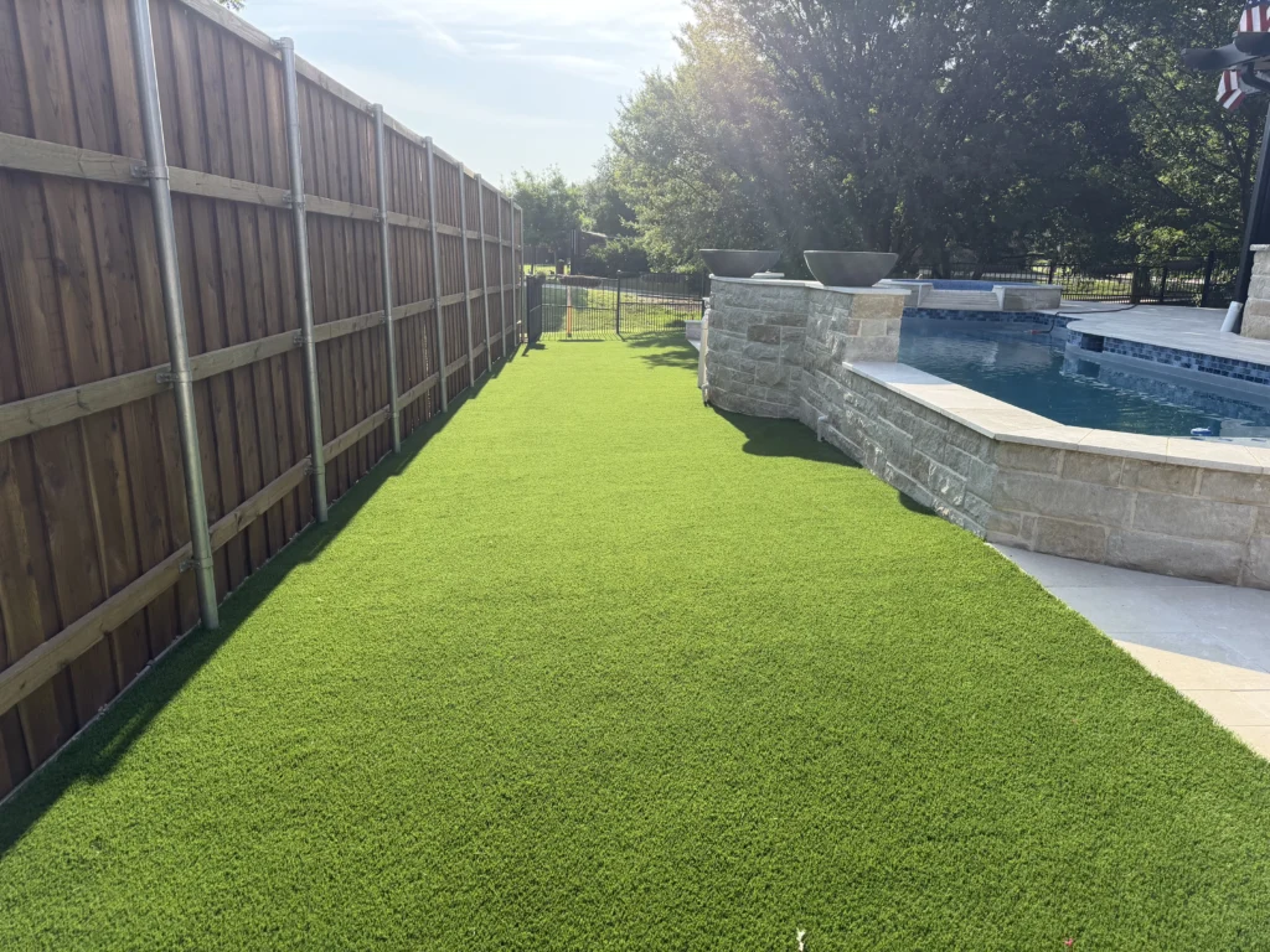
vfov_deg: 56.8
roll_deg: -1.2
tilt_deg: -15.2
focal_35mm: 24
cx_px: 635
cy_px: 476
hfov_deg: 71.6
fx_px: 881
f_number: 1.78
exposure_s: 1/2445
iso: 100
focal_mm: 6.76
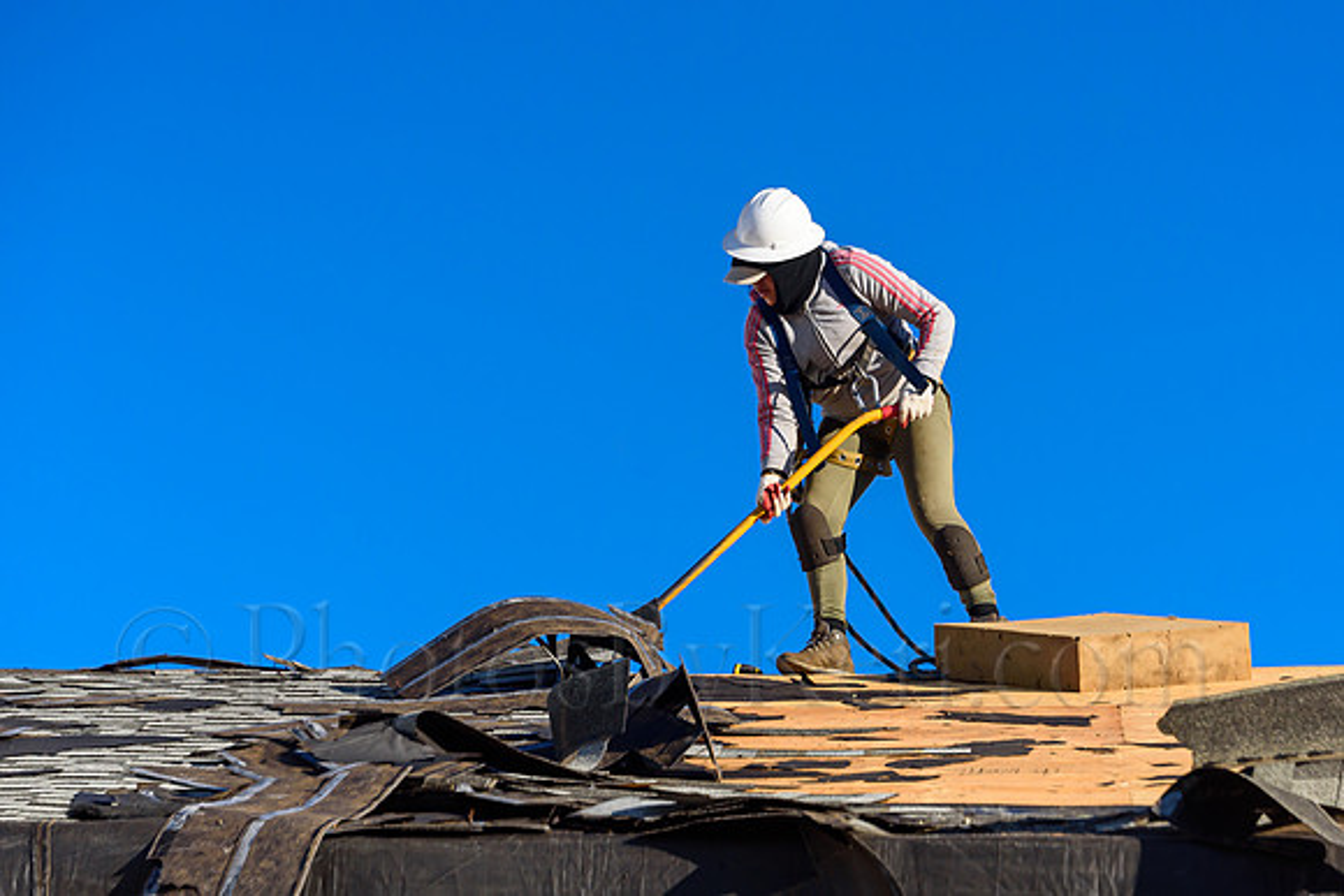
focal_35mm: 189
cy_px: 384
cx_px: 845
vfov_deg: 7.3
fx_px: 7052
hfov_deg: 10.9
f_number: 6.3
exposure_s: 1/2500
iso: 500
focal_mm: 145
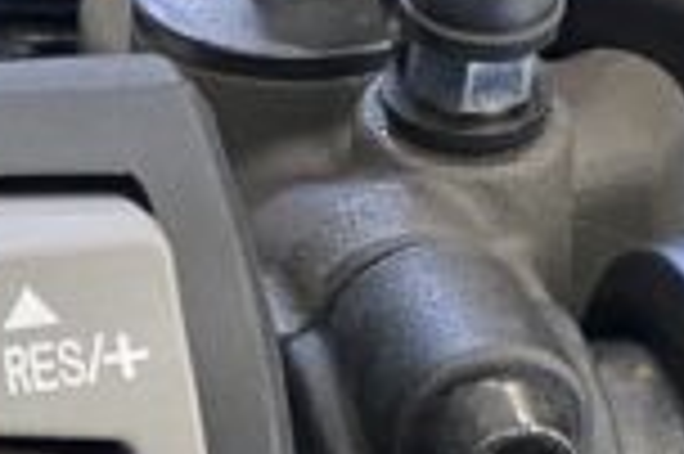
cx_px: -788
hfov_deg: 10.2
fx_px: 3454
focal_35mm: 182
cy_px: 292
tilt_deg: -45.9
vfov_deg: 7.5
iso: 100
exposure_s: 1/50
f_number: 1.8
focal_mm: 4.25
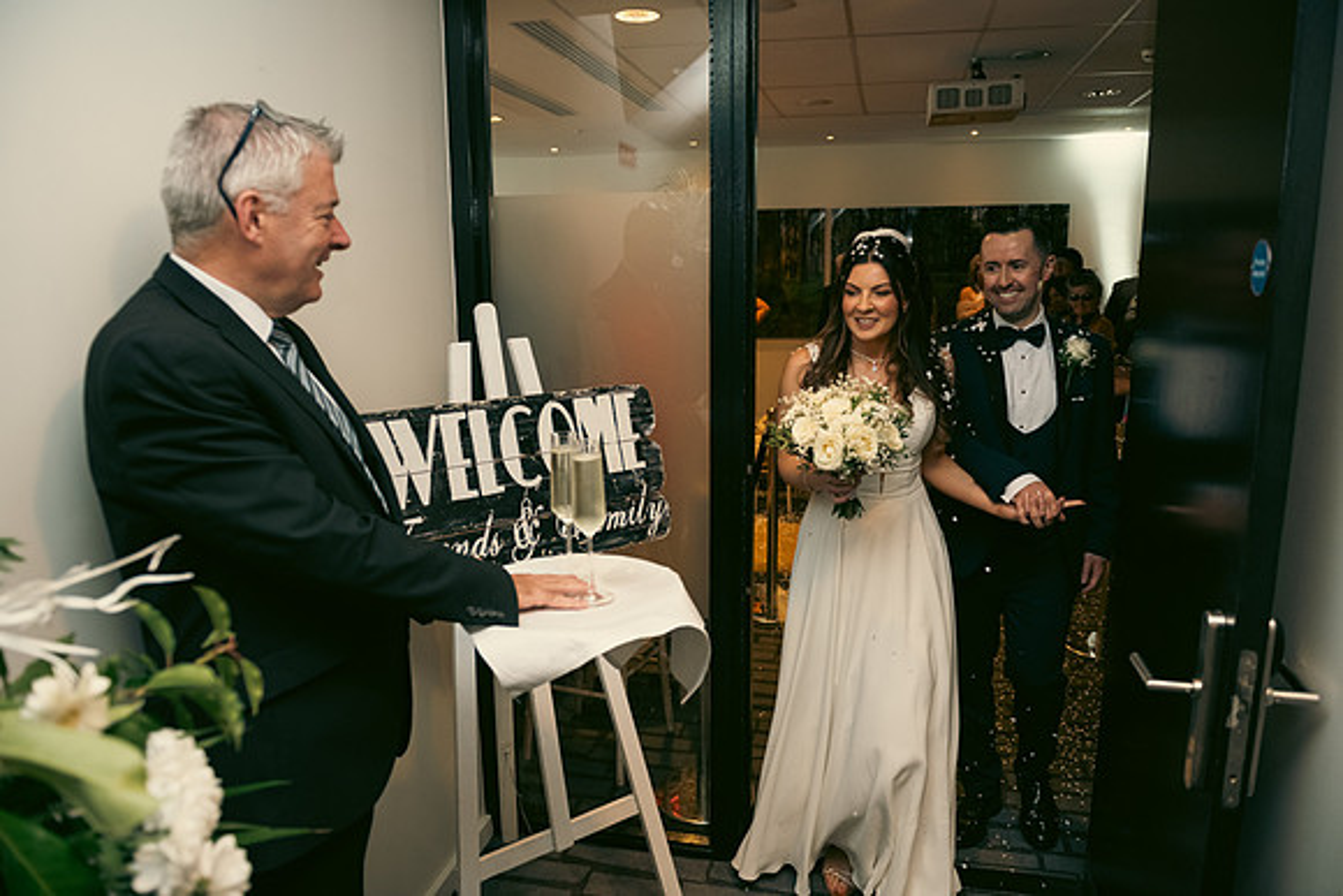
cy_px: 448
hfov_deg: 73.7
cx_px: 672
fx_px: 896
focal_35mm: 24
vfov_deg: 53.2
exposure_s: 1/160
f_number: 3.5
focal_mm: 24
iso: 640
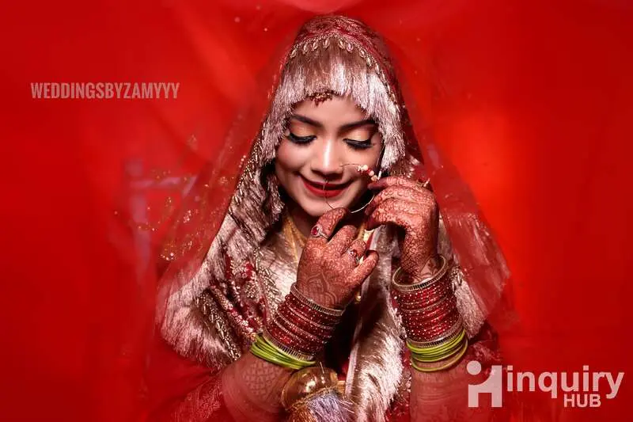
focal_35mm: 52
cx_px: 316
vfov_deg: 26.0
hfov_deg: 38.2
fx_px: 914
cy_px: 211
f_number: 2.8
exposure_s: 1/160
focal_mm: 52
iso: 640
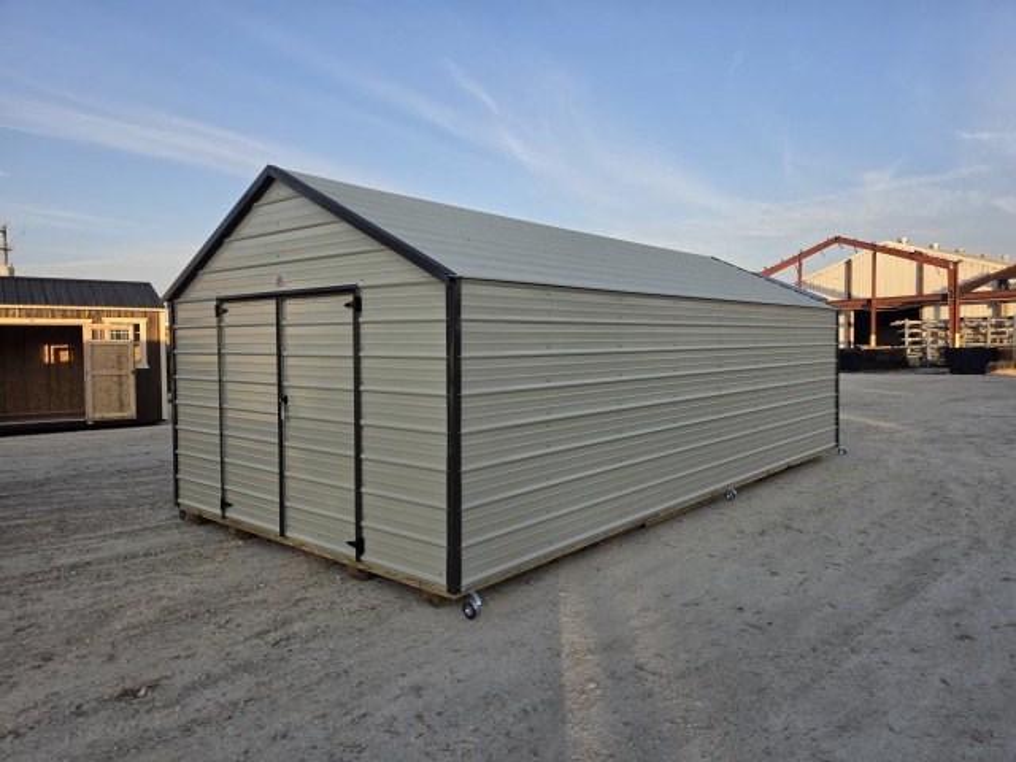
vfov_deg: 58.9
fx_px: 675
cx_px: 508
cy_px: 381
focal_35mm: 23
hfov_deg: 73.9
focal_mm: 6.5
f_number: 1.4
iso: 64
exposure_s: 1/2969
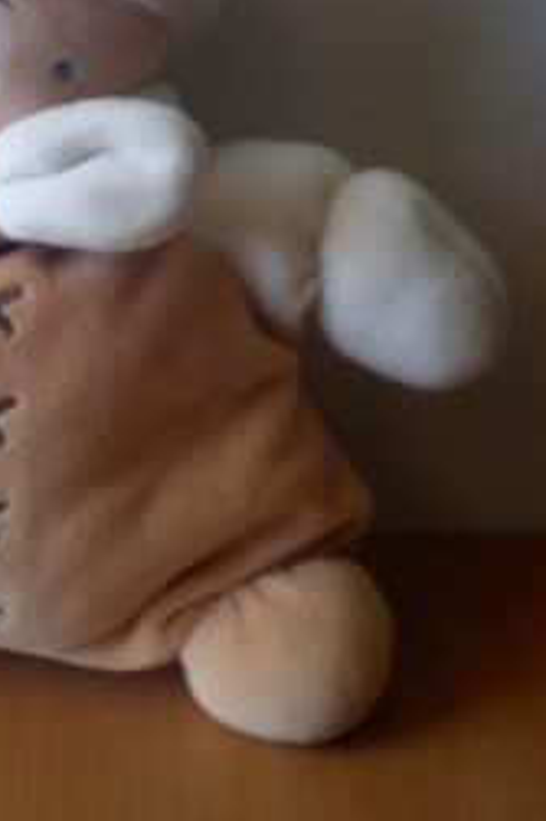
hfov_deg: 16.2
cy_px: 265
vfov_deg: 24.6
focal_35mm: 82
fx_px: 1868
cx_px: -33
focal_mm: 6.3
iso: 93
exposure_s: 1/49.1
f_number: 3.1
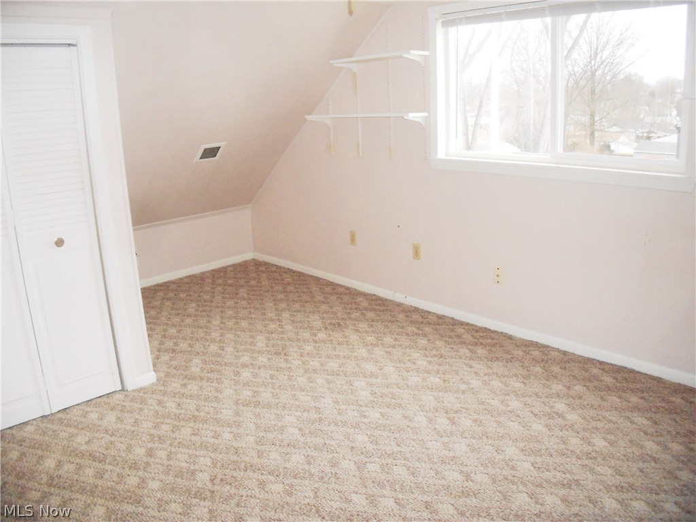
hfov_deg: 50.1
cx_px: 348
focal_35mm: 37
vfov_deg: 38.7
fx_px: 744
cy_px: 261
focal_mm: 6.7
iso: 320
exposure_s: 1/30
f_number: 3.9
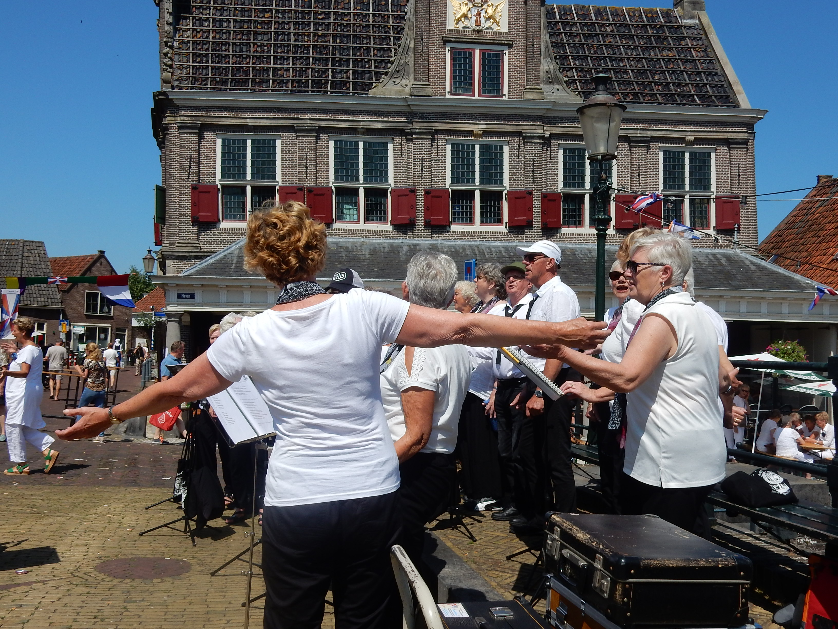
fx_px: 872
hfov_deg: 51.4
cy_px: 314
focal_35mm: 36
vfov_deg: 39.7
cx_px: 419
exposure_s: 1/1600
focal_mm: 6.4
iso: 125
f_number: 4
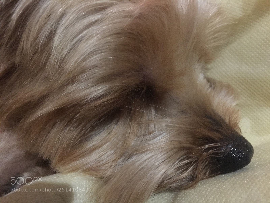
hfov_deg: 61.7
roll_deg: -5.0
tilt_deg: -25.4
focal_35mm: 29
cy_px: 102
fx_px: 226
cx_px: 135
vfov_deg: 48.2
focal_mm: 4.15
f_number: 2.2
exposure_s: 1/4
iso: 125
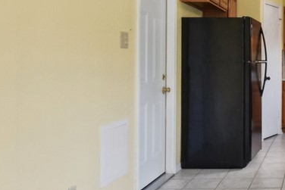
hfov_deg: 33.8
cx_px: 330
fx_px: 388
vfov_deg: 27.4
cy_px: 62
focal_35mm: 49
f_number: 8
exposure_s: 1/60
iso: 400
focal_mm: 17
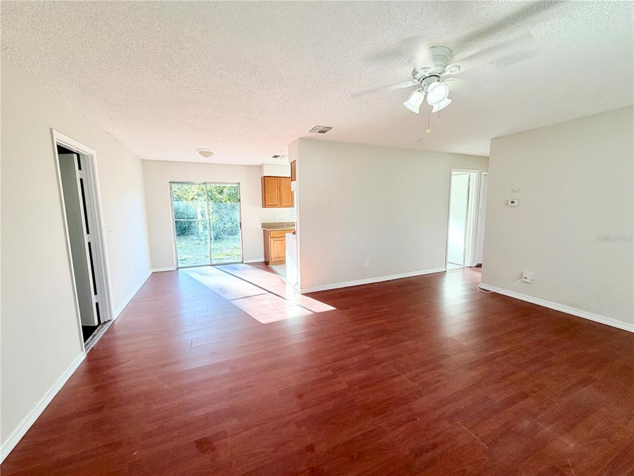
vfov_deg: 85.7
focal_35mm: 14
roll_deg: +0.2
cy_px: 238
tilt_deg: -7.7
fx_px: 256
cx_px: 317
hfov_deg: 102.1
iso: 64
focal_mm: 2.22
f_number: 2.2
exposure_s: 1/120
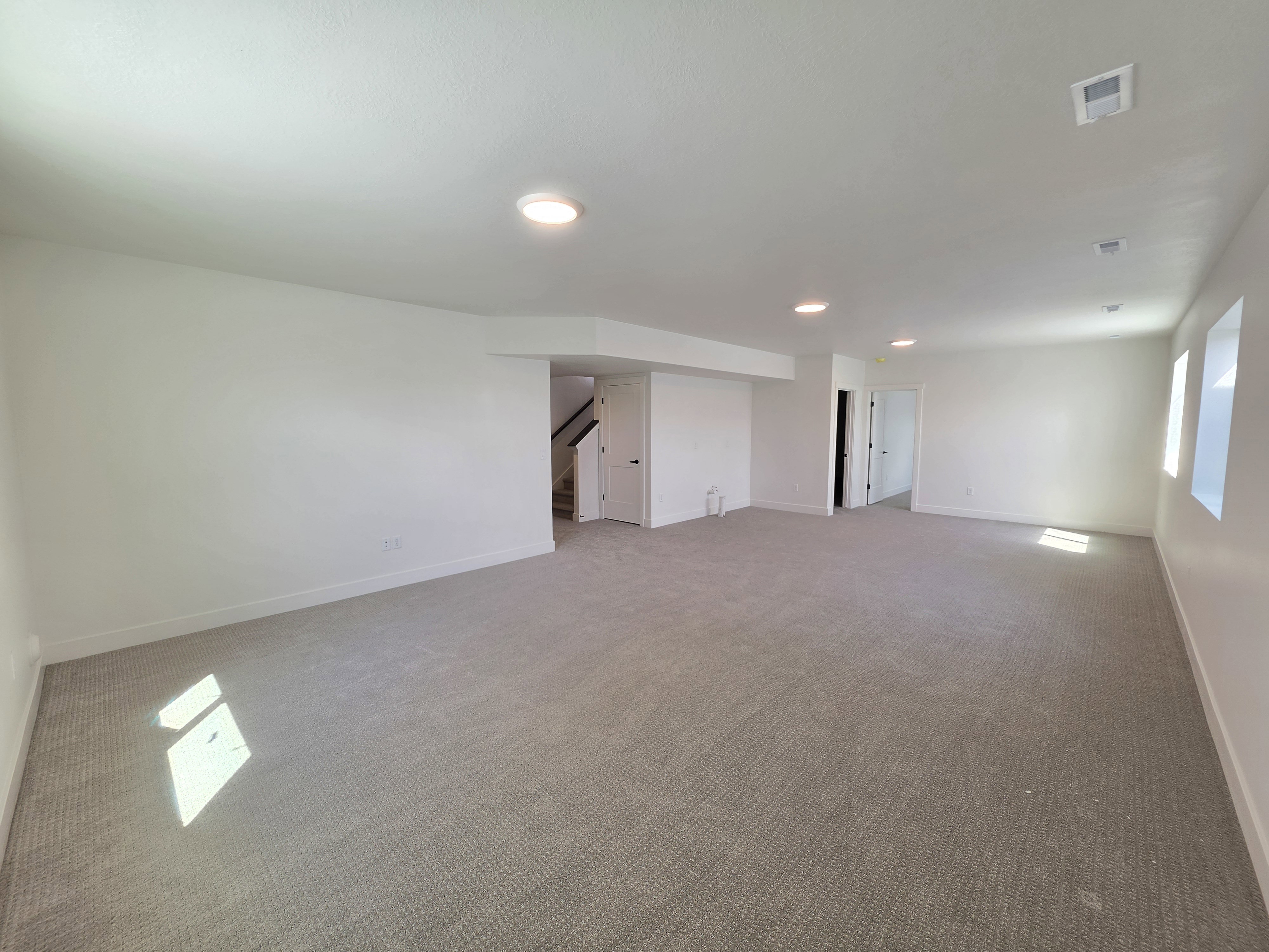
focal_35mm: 13
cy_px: 476
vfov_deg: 89.9
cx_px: 634
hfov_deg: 106.2
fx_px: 477
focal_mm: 2.2
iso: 40
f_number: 1.9
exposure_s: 1/120
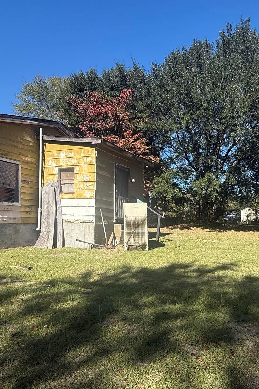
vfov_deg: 71.0
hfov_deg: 49.3
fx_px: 270
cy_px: 227
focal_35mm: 25
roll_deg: +0.2
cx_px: 193
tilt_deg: -1.1
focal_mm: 2.22
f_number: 2.2
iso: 64
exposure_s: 1/1572
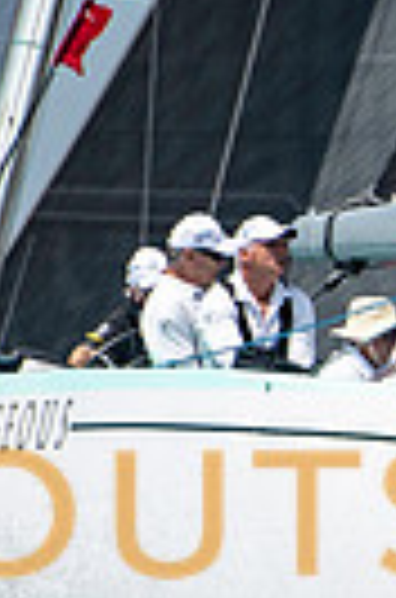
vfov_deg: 0.8
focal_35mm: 2624
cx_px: 904
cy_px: 483
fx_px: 43520
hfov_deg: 0.5
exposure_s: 1/2500
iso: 400
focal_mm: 400
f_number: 5.6
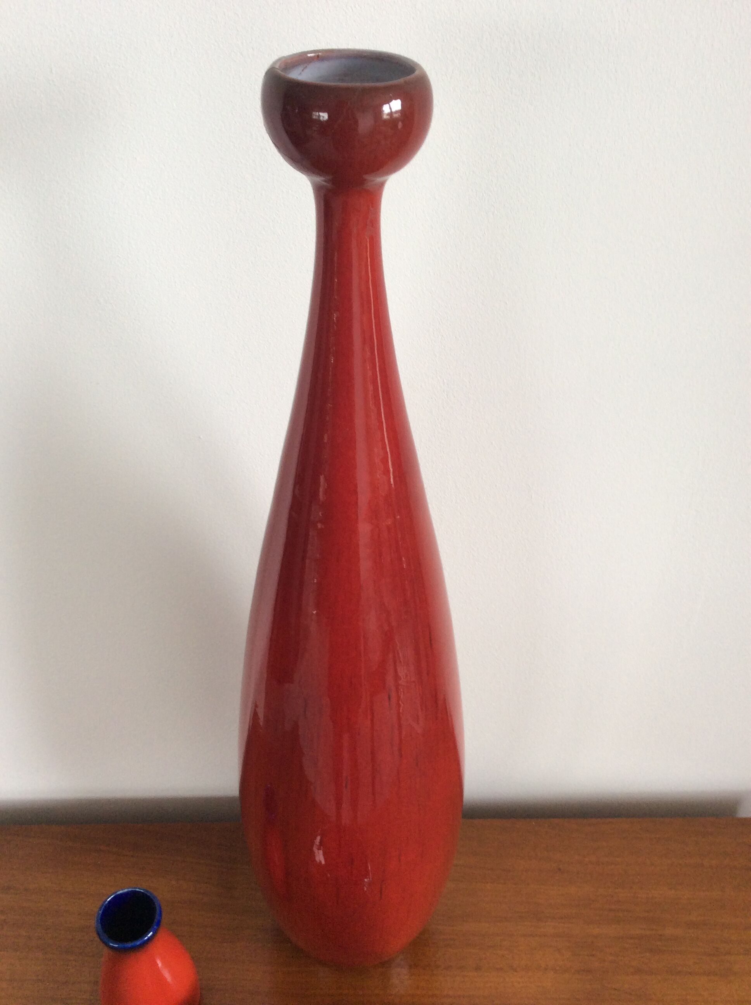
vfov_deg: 56.9
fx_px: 928
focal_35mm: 32
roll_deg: +0.9
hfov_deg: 44.1
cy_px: 502
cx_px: 376
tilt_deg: -35.8
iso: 50
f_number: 2.4
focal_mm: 3.3
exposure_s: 1/25
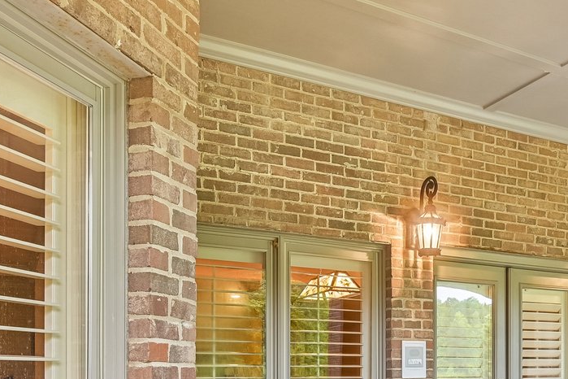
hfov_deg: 46.7
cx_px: 378
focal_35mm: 41
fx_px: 647
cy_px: 373
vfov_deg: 30.5
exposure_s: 1/10
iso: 400
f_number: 8
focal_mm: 14
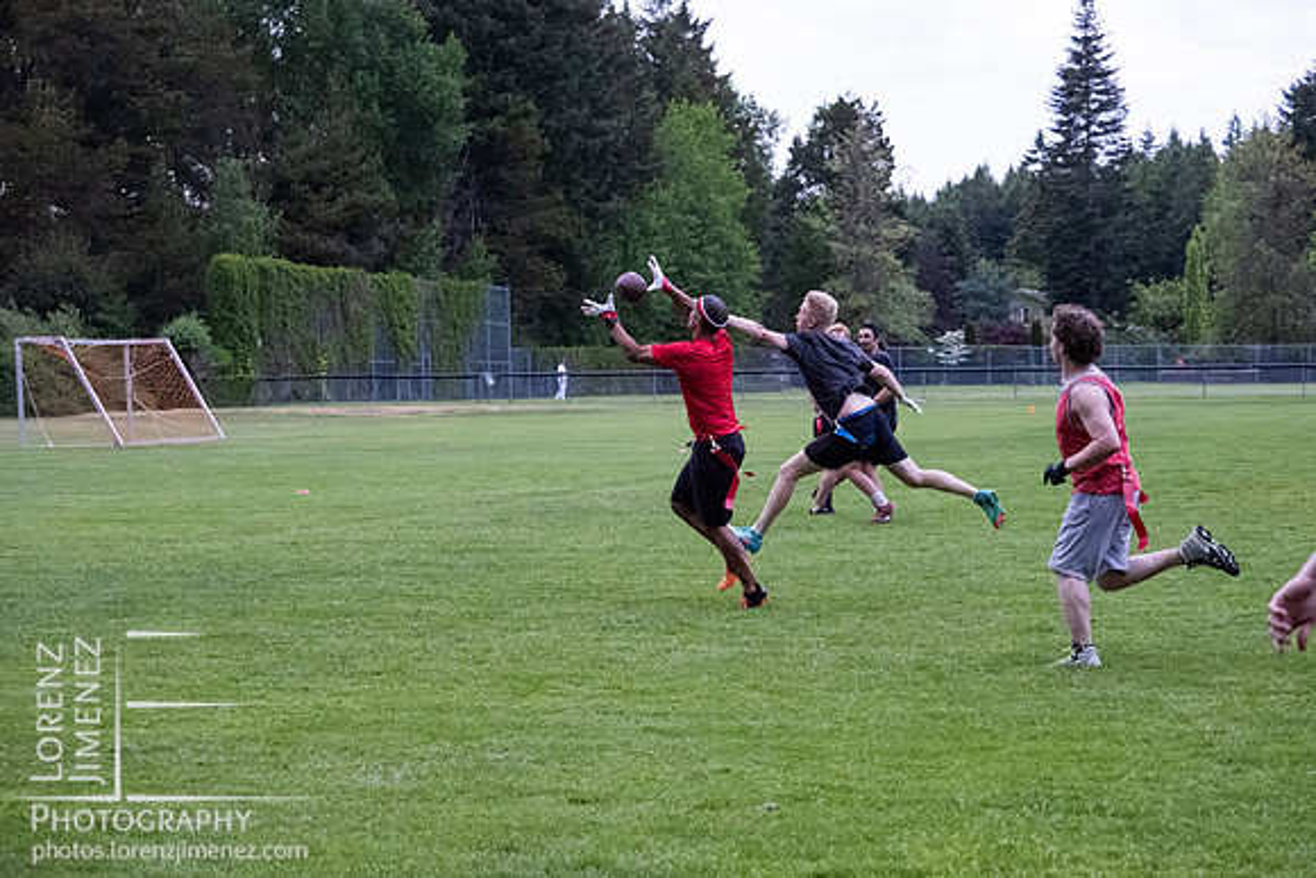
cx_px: 658
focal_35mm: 83
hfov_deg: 24.4
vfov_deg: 16.4
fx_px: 3042
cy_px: 494
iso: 6400
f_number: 2.8
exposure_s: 1/1000
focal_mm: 40
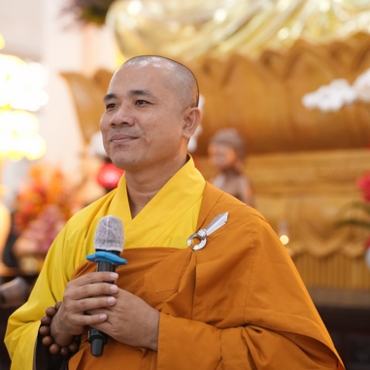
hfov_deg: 15.4
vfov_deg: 15.4
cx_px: 148
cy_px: 177
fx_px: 1366
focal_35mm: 113
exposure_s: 1/320
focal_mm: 78
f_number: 2.8
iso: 4000
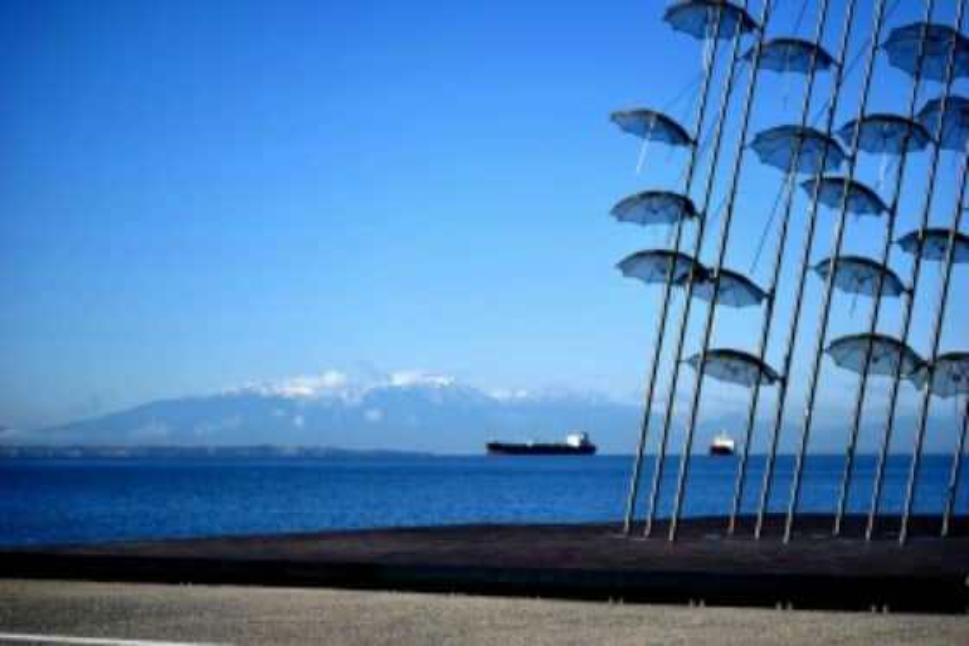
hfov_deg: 24.6
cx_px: 484
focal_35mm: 82
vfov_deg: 16.5
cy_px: 323
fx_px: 2220
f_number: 4.2
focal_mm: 55
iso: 100
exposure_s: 1/2000
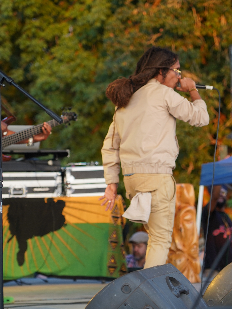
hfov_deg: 9.8
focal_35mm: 152
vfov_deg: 13.0
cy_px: 155
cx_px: 152
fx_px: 1358
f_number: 4
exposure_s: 1/160
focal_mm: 105
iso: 640
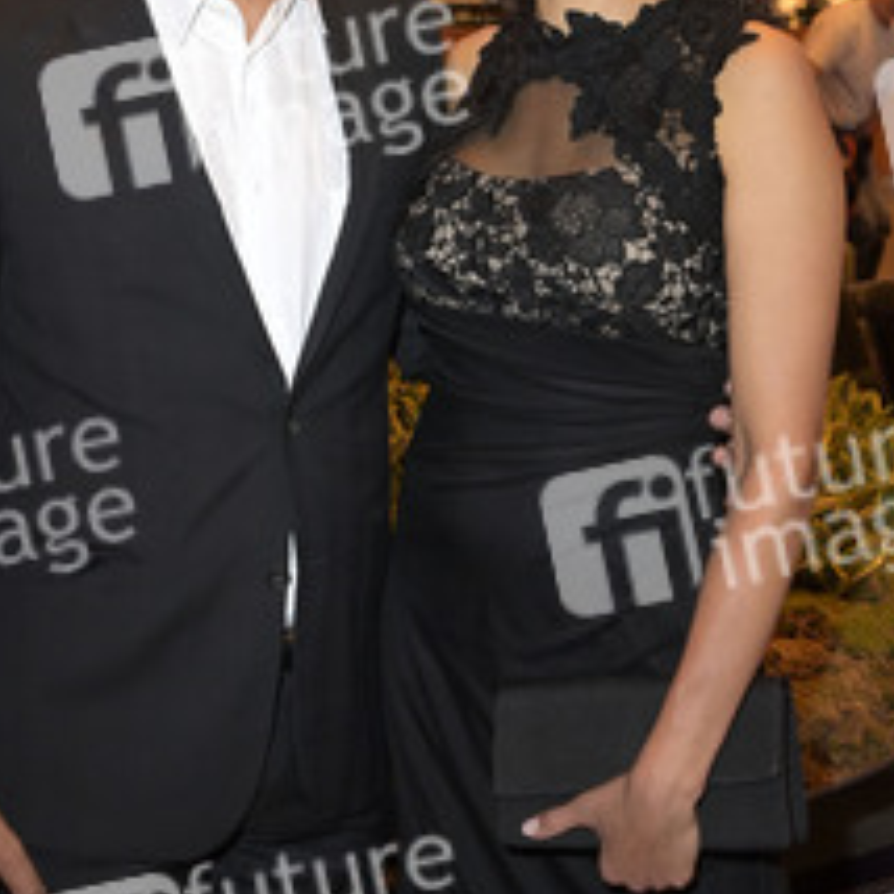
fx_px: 1578
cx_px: 376
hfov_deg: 31.6
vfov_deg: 31.4
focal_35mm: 54
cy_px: 309
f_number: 5.6
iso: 2500
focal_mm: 34
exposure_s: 1/40
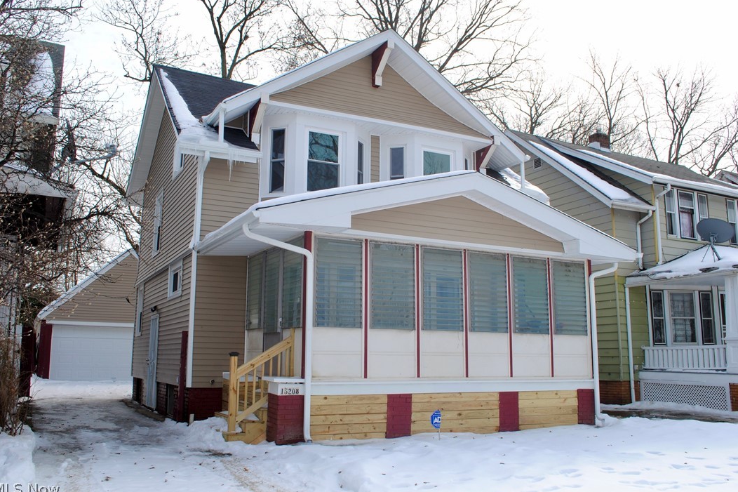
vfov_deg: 38.9
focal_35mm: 34
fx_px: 697
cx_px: 368
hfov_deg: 55.8
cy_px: 246
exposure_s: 1/200
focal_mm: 22
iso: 100
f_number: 10
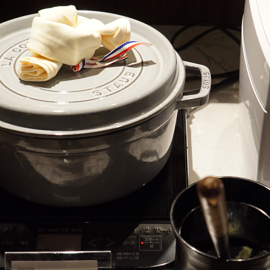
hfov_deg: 23.8
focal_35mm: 72
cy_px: 154
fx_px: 635
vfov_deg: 24.0
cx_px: 199
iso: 1250
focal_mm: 41
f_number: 5.6
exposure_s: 1/60
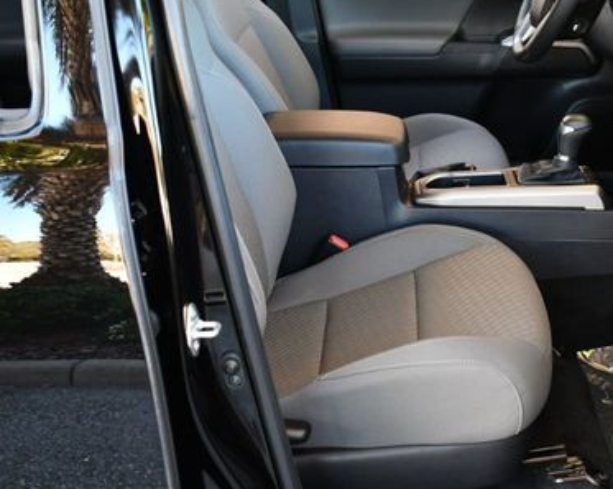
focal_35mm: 58
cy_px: 171
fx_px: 1052
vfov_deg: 26.1
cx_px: 447
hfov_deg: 32.0
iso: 800
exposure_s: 1/160
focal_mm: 18
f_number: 3.5
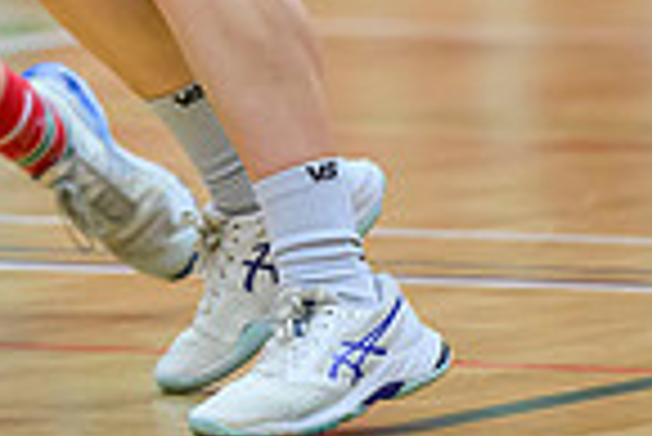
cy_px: -451
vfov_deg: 1.4
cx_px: -36
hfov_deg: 2.1
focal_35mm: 977
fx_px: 17712
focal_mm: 200
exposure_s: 1/1000
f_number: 2.8
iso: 5000
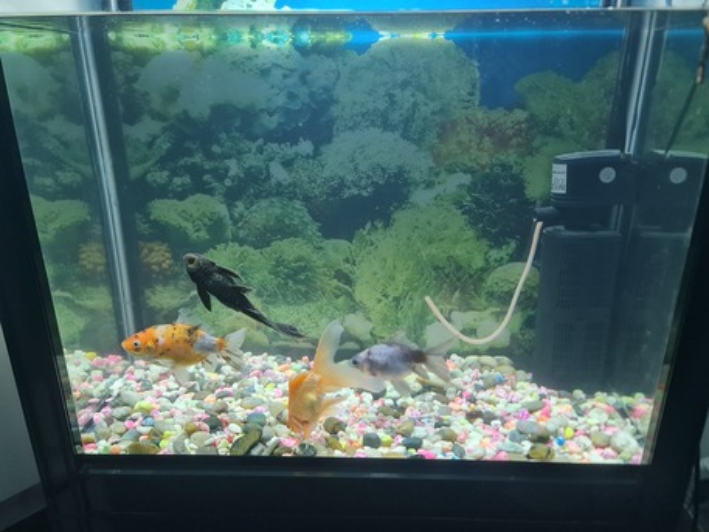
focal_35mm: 25
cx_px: 354
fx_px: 512
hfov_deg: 69.4
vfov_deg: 54.9
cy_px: 266
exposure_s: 1/50
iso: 320
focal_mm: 7
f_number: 1.8
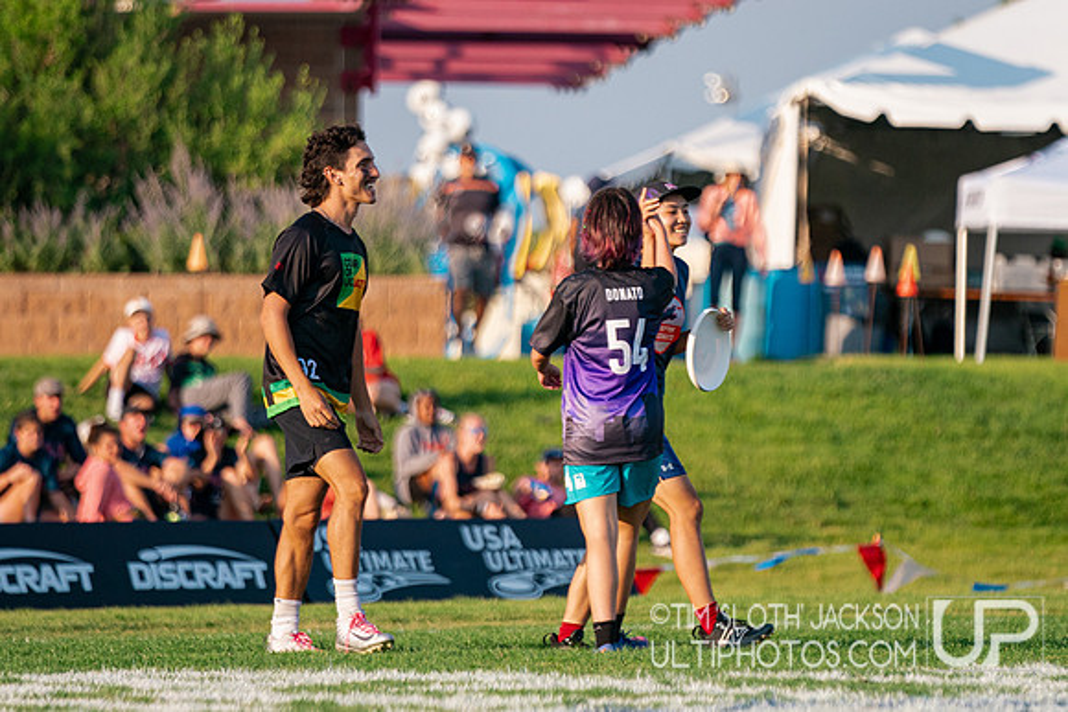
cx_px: 590
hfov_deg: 6.6
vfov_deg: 4.4
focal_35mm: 312
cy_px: 335
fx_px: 9244
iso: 500
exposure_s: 1/4000
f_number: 2.8
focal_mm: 200
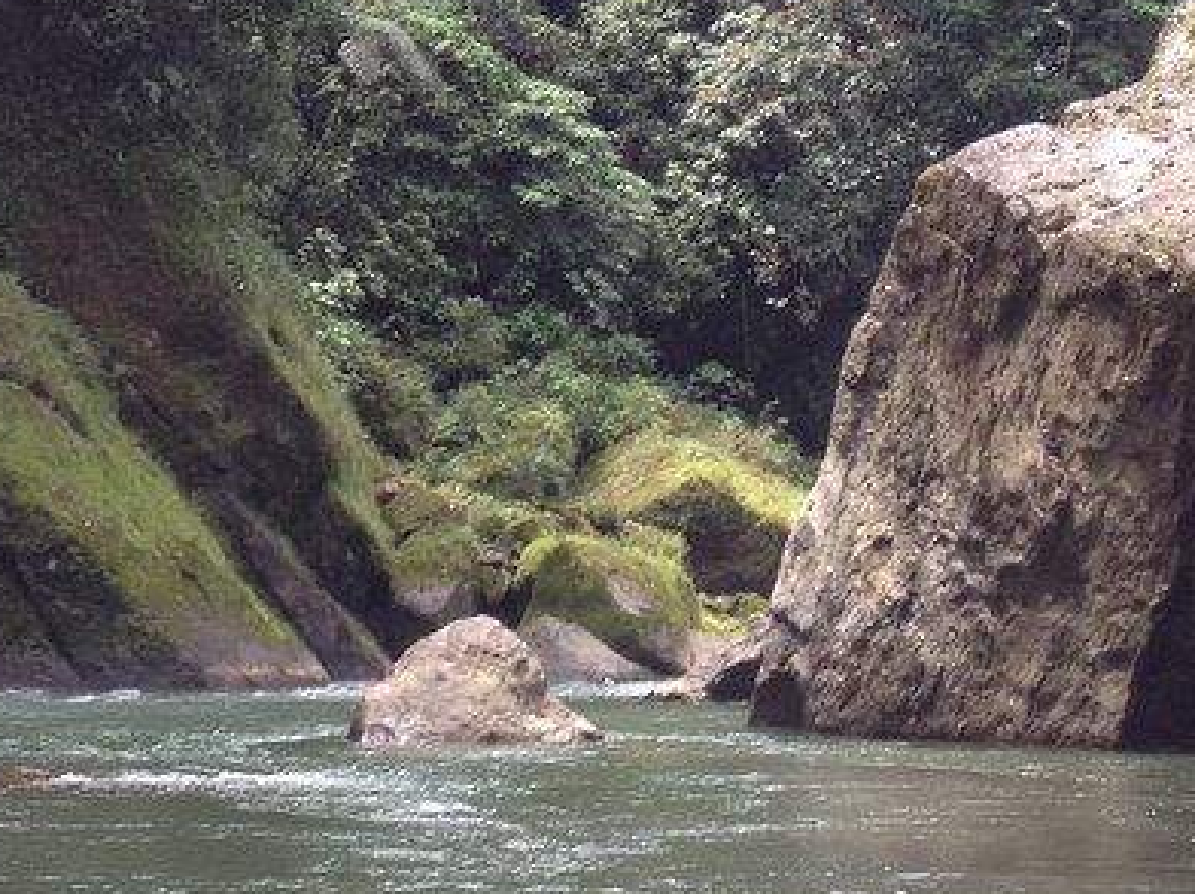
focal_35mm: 107
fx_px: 3690
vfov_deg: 13.6
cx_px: 398
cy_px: -21
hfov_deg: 18.3
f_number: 2.4
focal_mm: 4.28
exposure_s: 1/189
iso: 50
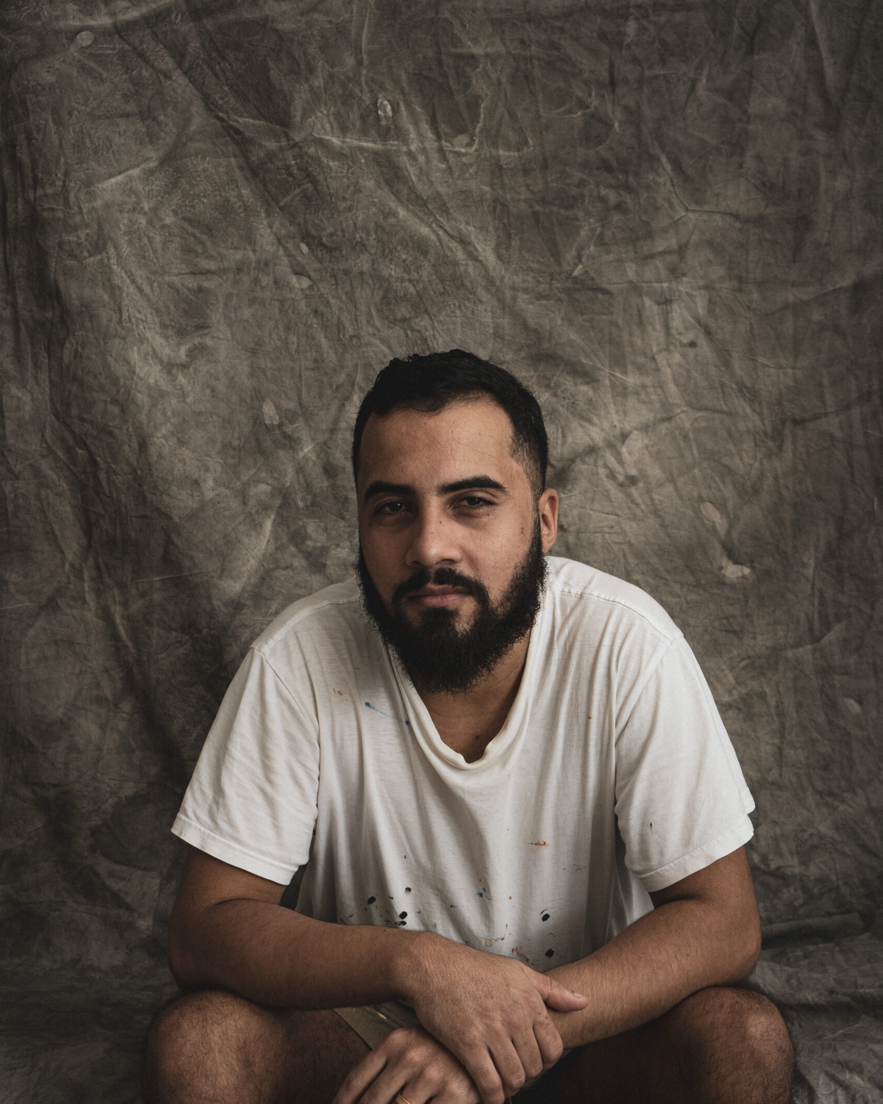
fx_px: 1699
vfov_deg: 36.0
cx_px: 441
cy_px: 600
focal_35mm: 52
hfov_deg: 29.1
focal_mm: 46
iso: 500
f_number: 7.1
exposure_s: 1/30
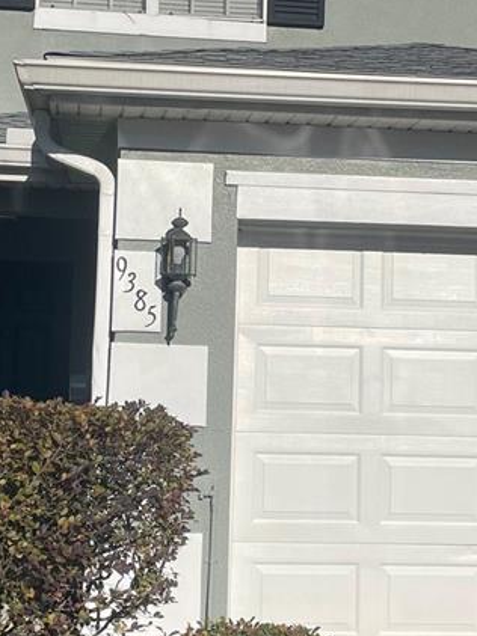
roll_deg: -1.5
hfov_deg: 19.9
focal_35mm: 74
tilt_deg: +6.3
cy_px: 291
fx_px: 1361
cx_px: 266
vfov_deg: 26.3
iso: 32
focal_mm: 4.2
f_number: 1.6
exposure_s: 1/10753
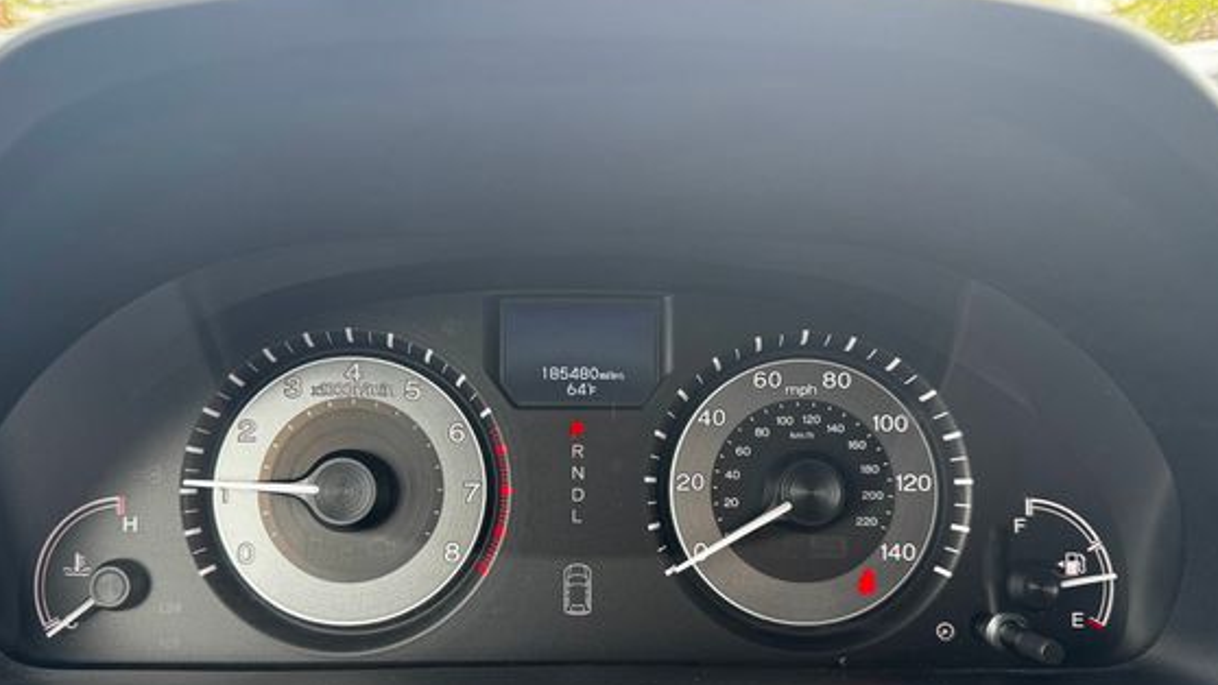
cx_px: 587
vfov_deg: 38.7
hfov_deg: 64.3
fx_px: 969
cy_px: 436
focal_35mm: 30
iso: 100
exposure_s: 1/121
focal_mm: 6.76
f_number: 1.78
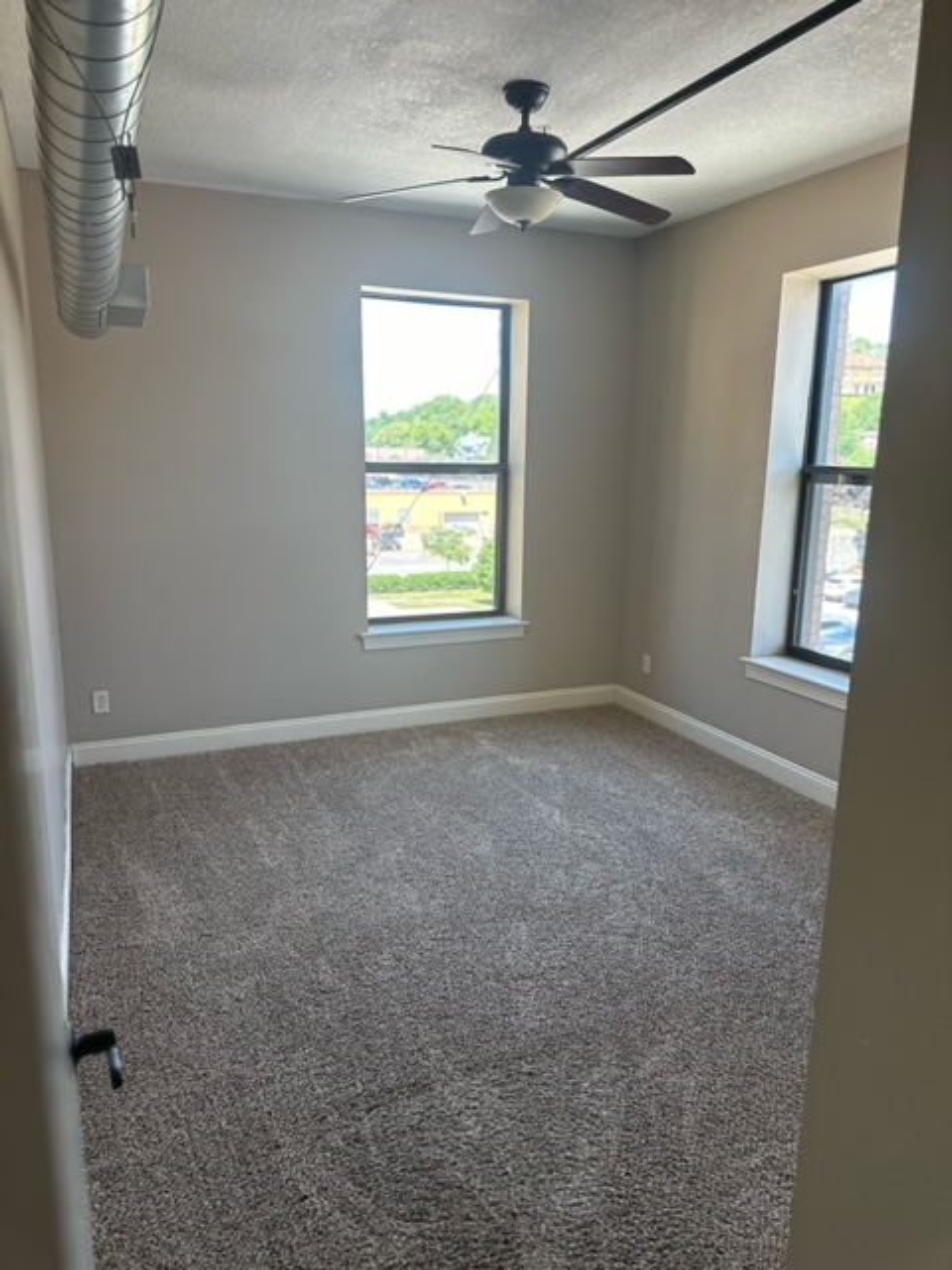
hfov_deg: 56.8
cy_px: 635
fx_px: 880
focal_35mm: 24
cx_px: 476
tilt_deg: -11.8
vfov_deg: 71.6
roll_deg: -1.8
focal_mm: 6.86
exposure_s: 1/160
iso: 100
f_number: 1.78
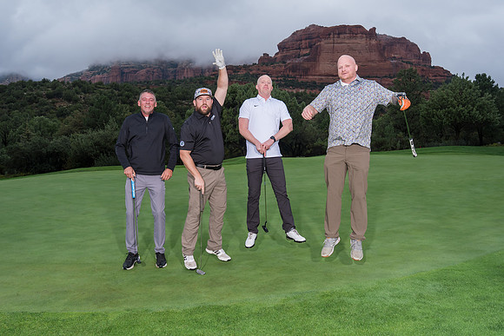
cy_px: 167
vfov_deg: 43.6
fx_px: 421
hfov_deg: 61.8
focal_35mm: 30
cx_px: 252
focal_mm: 24
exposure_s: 1/320
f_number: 5
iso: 320
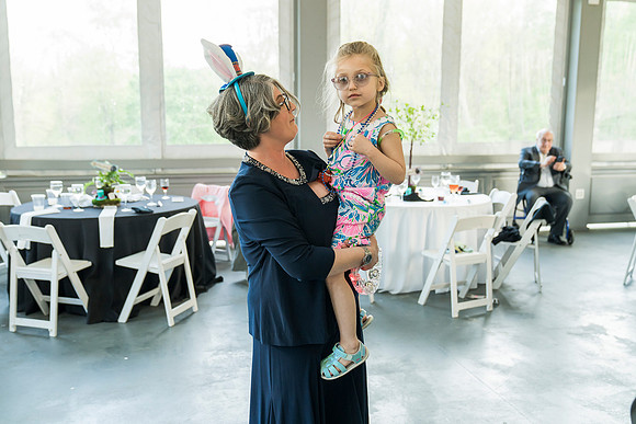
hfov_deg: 57.2
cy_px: 212
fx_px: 583
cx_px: 318
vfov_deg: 40.0
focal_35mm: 33
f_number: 3.5
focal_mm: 33
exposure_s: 1/200
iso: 1250
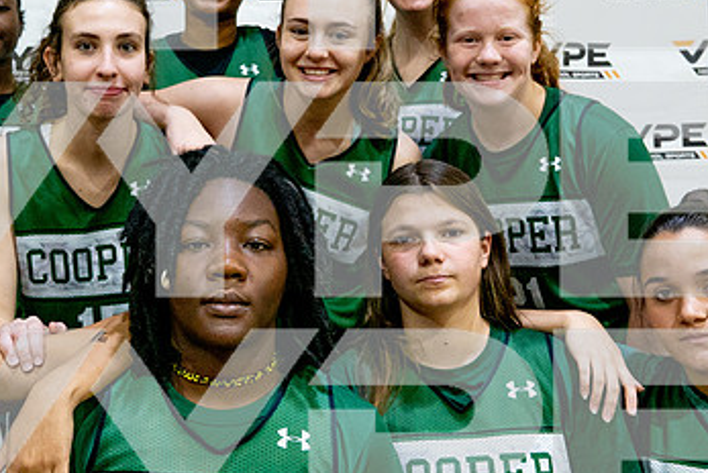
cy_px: 196
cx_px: 234
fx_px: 925
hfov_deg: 41.3
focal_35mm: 47
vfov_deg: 28.7
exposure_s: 1/125
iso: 2500
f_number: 4
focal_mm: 24
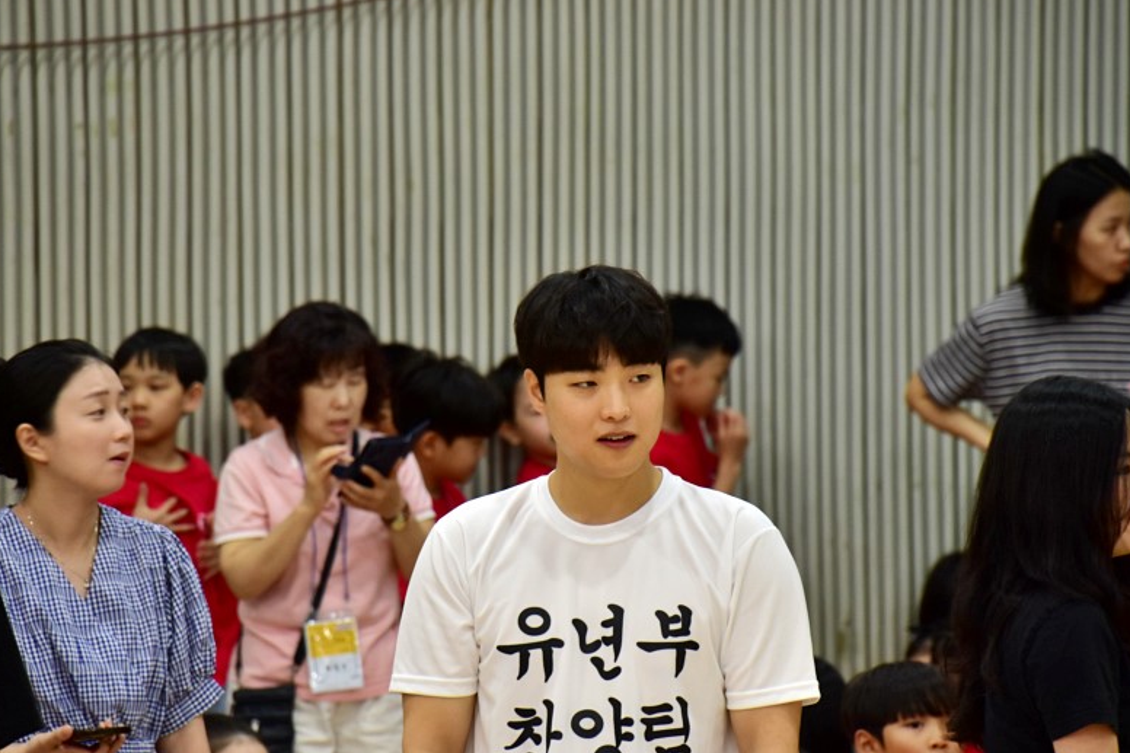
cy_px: 424
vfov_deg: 3.9
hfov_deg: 5.9
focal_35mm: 348
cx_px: 543
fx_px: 10920
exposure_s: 1/50
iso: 800
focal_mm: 200
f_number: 6.3
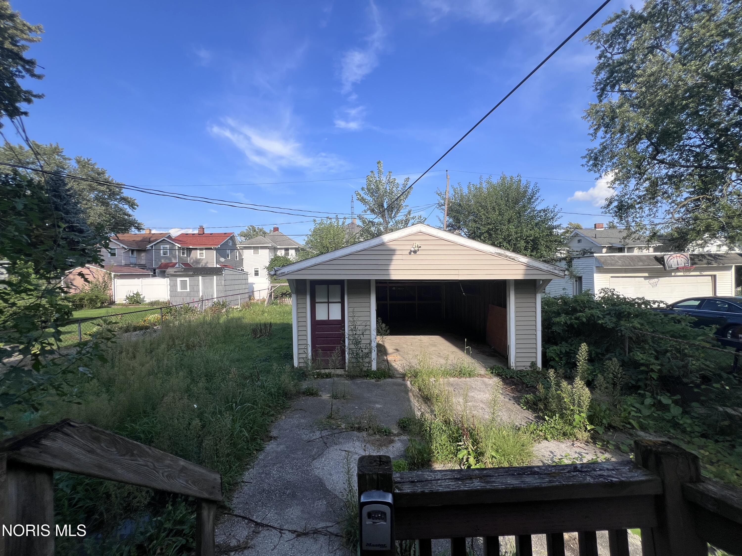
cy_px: 278
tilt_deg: -0.8
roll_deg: +1.6
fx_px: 279
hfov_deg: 106.2
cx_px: 371
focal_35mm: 13
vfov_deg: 89.9
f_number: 1.8
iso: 32
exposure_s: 1/935
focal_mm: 1.57
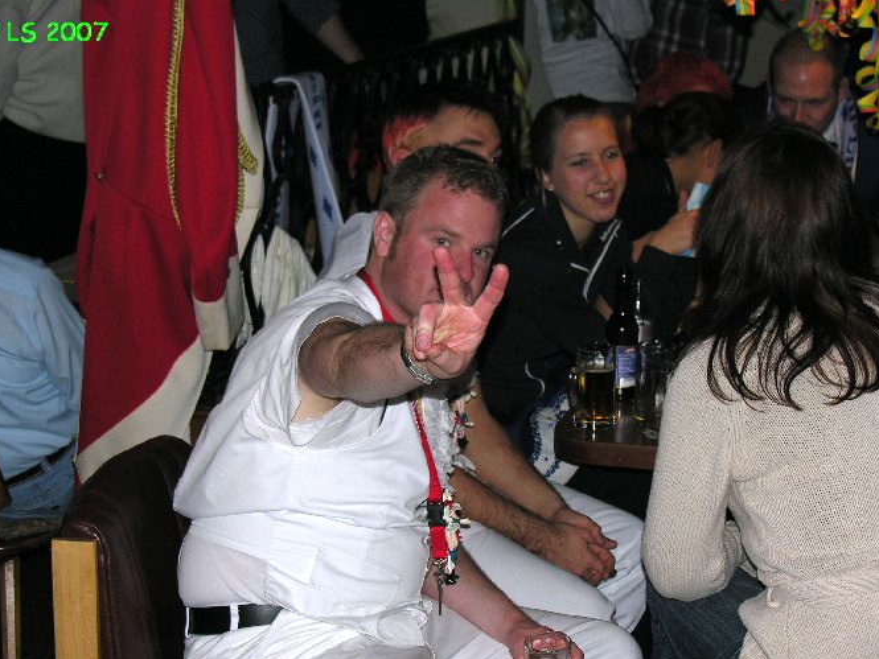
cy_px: 384
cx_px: 481
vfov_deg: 19.1
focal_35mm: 77
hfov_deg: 25.3
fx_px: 1956
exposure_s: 1/60.1
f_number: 3.2
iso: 50
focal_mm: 16.4
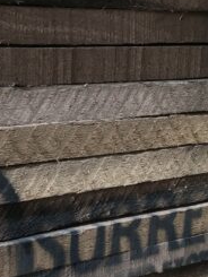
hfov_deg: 23.3
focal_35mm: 63
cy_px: 187
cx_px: 110
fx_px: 504
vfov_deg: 30.5
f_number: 2.2
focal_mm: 4.15
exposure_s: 1/33
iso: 64
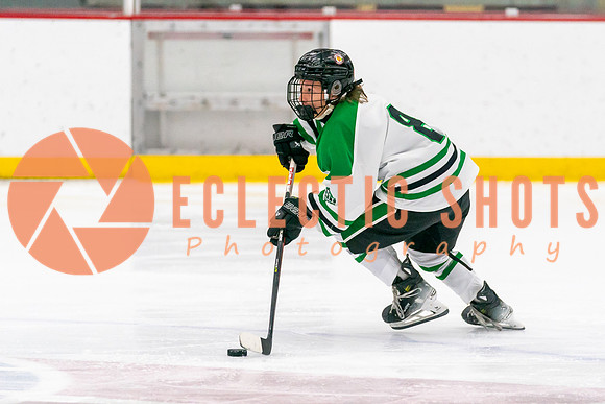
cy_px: 228
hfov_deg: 7.4
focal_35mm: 277
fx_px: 4651
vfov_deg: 5.0
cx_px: 339
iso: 3200
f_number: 2.8
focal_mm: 162
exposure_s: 1/1250
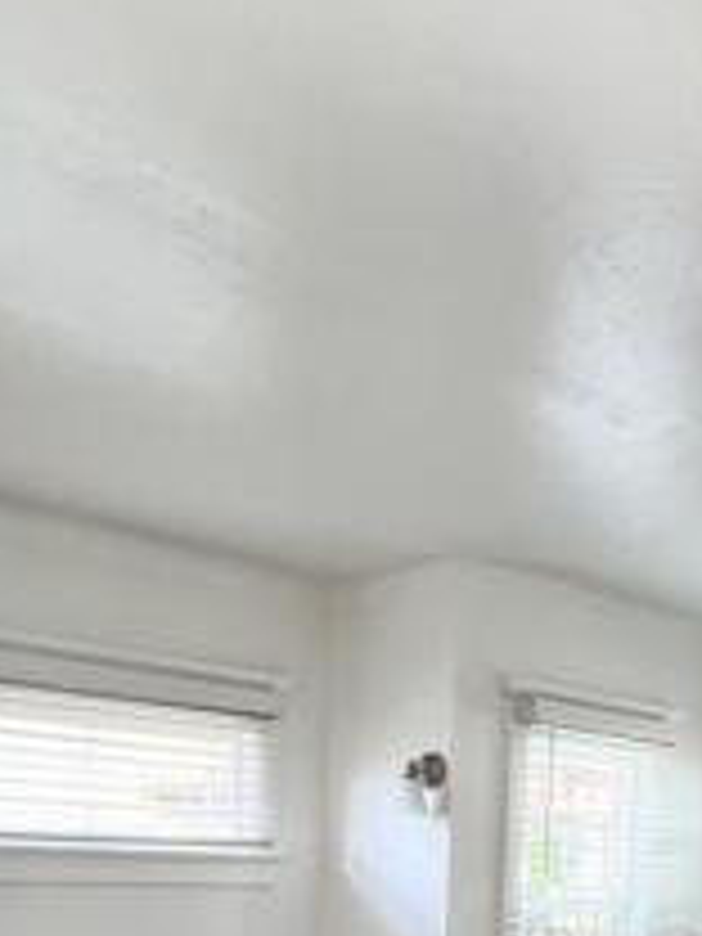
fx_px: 1082
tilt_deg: -6.5
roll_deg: -1.0
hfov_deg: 35.9
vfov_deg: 38.8
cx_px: 315
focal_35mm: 40
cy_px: 1022
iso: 160
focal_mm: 1.57
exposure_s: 1/120
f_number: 1.8
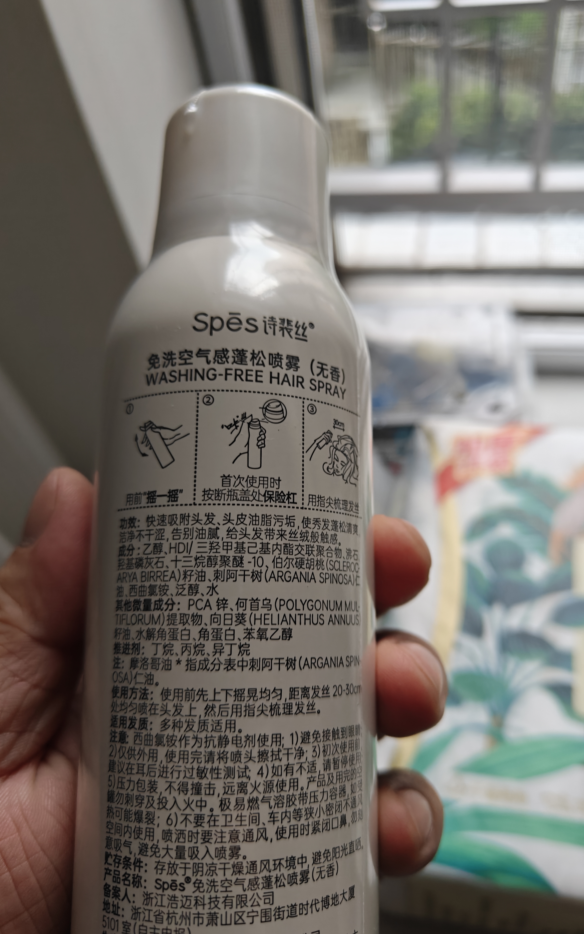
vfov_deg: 70.4
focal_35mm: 26
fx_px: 662
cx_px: 346
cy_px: 470
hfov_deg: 47.4
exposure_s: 1/100
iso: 125
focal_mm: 5.59
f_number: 1.8
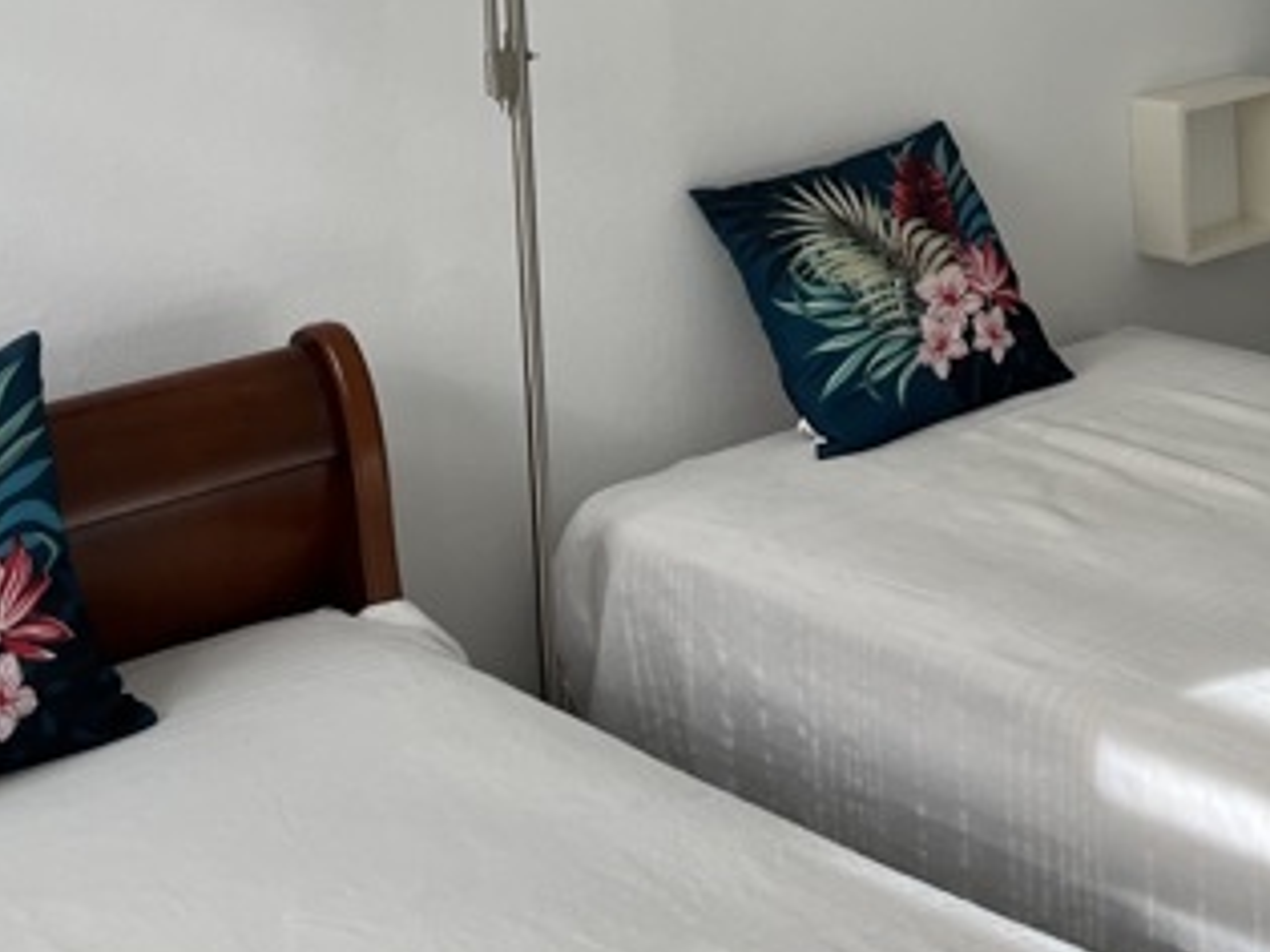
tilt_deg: -8.5
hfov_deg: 27.1
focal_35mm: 66
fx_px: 2421
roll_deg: +1.7
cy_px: 24
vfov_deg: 21.5
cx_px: 1379
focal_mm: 5.1
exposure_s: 1/642
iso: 50
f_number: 1.6
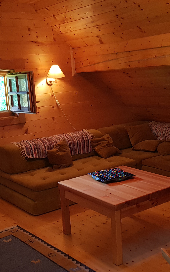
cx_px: 77
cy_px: 155
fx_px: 334
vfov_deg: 44.3
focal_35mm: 45
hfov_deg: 28.6
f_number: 1.7
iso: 100
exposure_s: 1/25
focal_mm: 4.2
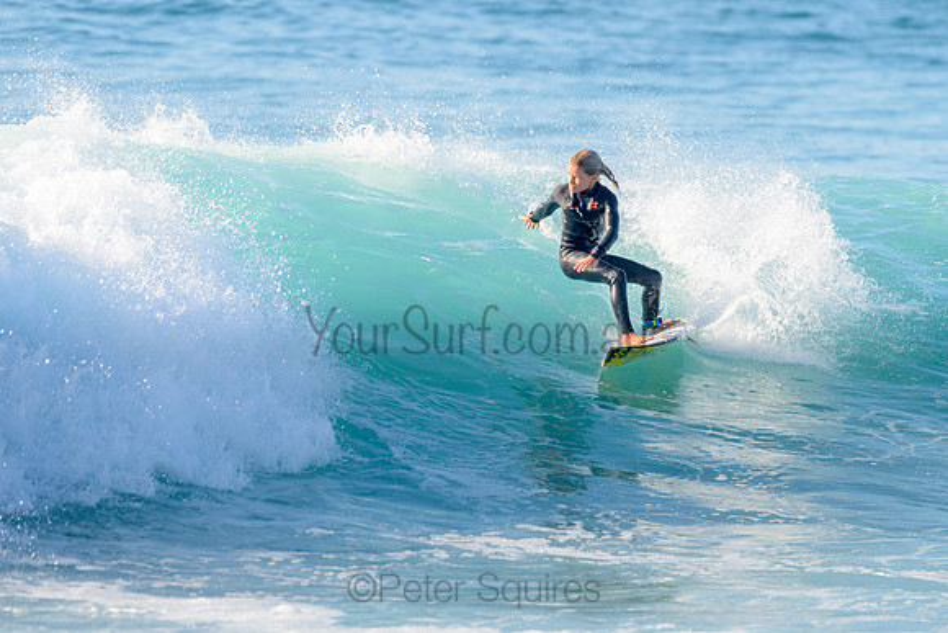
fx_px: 16126
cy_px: 290
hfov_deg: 3.4
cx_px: 564
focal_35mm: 612
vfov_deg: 2.2
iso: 560
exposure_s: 1/2000
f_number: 5.6
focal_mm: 500
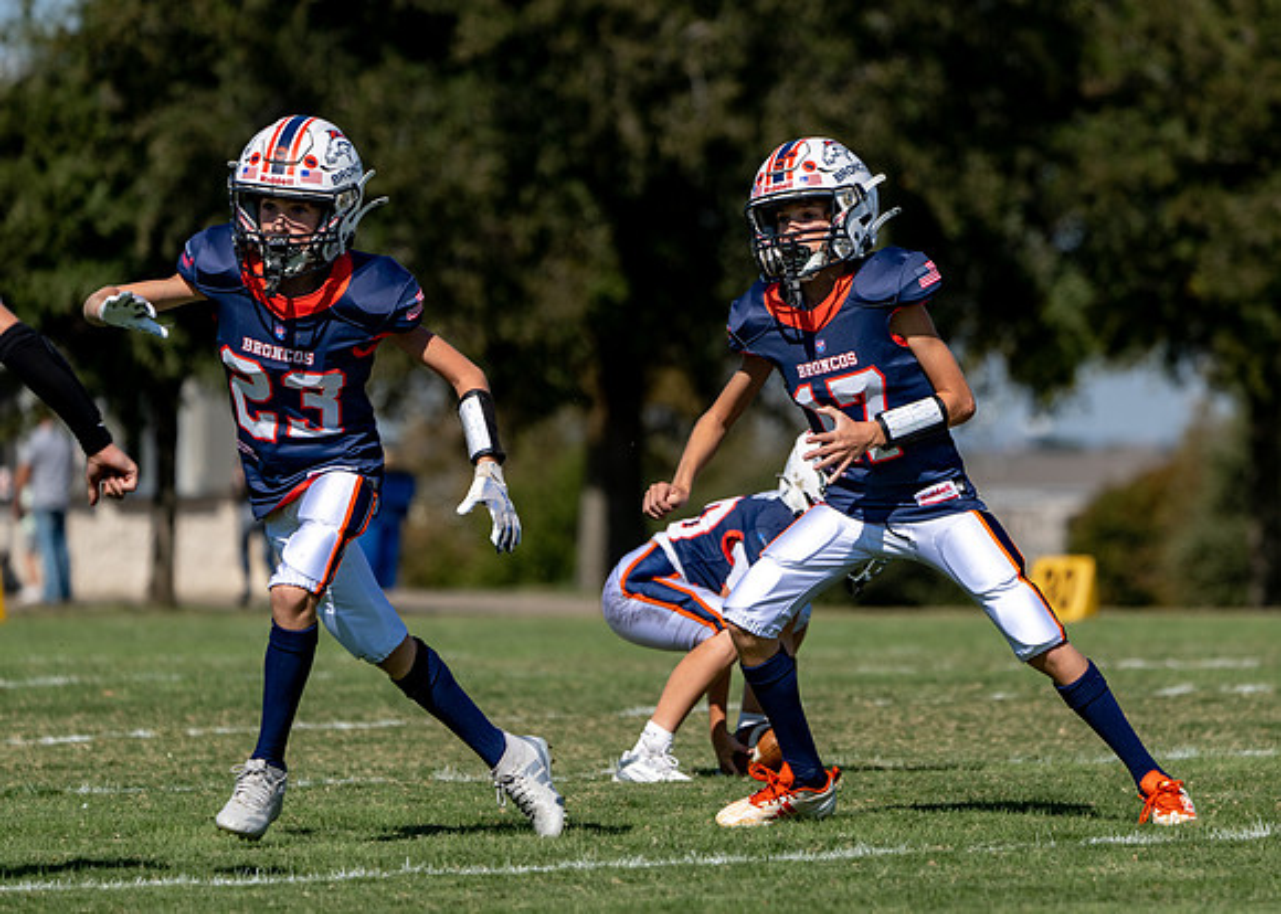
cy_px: 469
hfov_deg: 5.9
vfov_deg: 4.2
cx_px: 839
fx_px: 12385
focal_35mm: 340
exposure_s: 1/1600
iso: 125
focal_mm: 262
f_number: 5.6
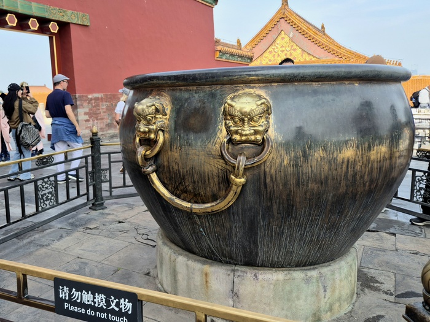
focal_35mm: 23
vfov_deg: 58.9
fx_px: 286
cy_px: 161
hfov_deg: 73.9
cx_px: 215
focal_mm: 5.4
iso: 25
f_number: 1.8
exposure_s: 1/714
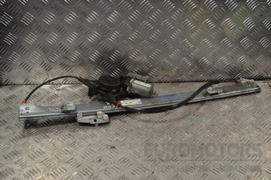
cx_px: 136
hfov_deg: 41.1
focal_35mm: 48
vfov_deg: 28.1
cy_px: 90
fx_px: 361
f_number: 5.6
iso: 320
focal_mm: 32
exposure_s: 1/125
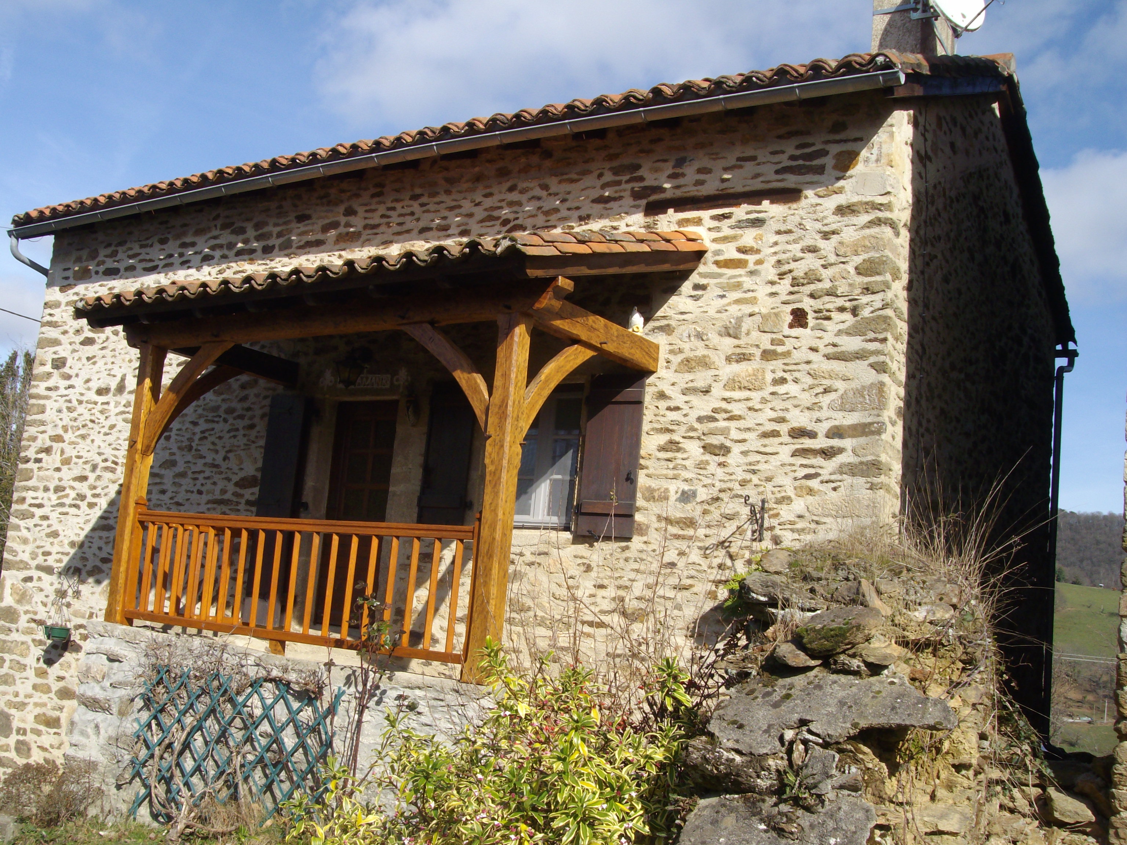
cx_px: 564
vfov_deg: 39.7
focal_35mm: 36
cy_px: 422
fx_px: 1172
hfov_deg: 51.4
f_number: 4.8
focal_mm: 6
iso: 80
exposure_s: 1/500
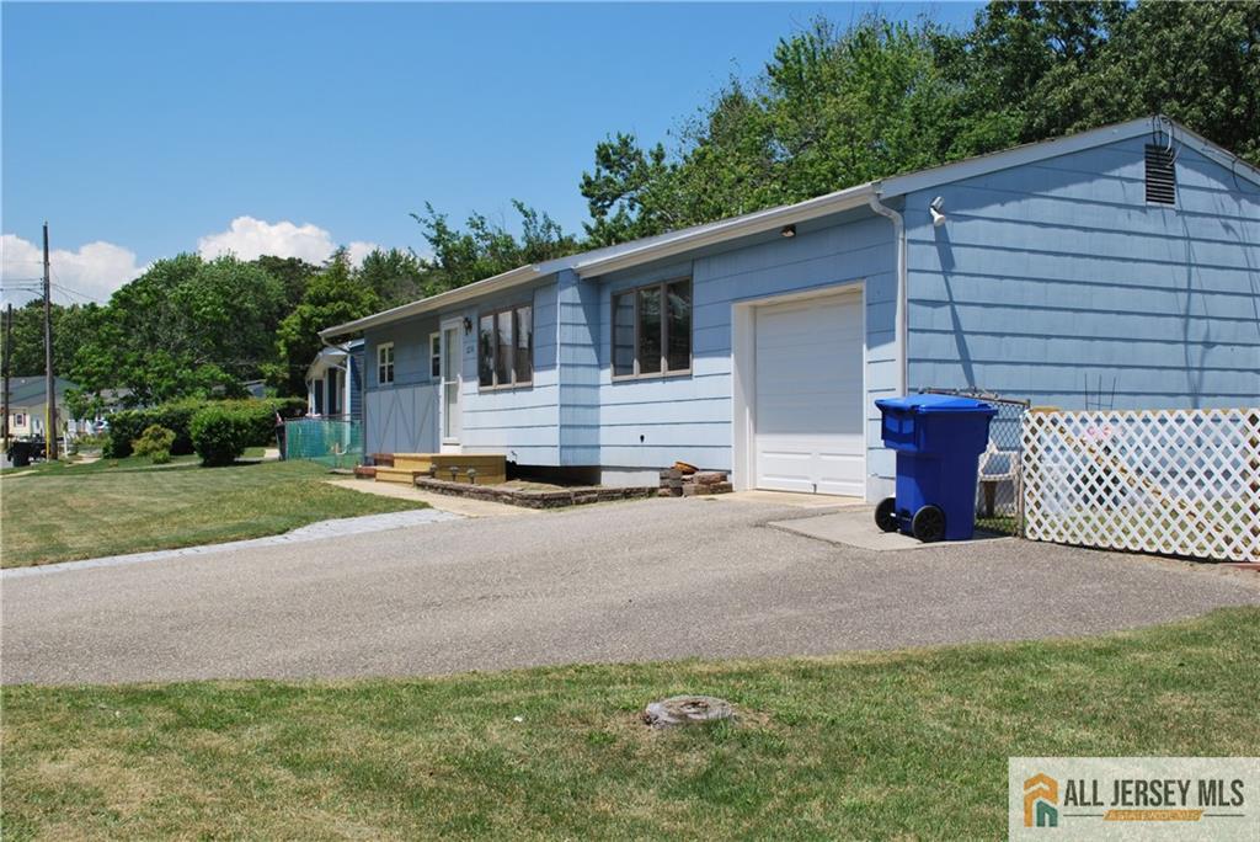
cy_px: 421
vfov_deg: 36.9
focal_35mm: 36
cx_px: 630
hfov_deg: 53.1
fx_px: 1261
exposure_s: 1/250
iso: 100
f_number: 8
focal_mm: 24
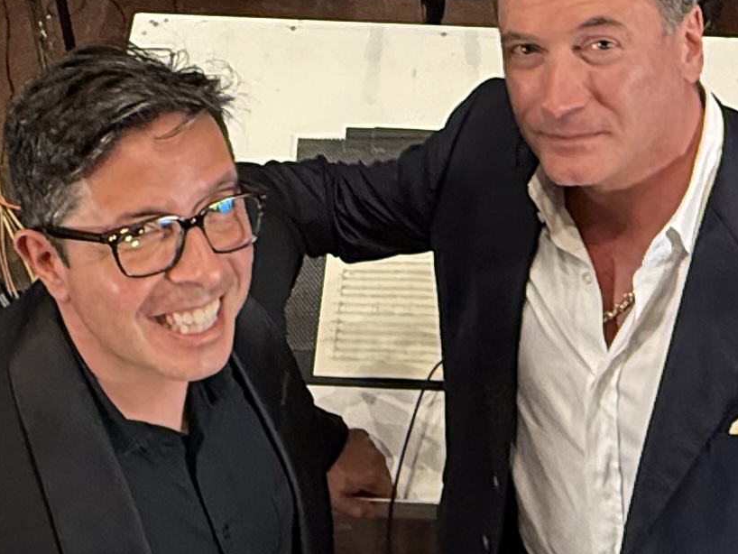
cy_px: 0
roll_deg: -0.5
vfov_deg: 20.6
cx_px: 382
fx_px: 1471
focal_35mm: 69
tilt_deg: -42.5
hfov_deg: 28.2
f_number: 2.2
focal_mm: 2.22
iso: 640
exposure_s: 1/60
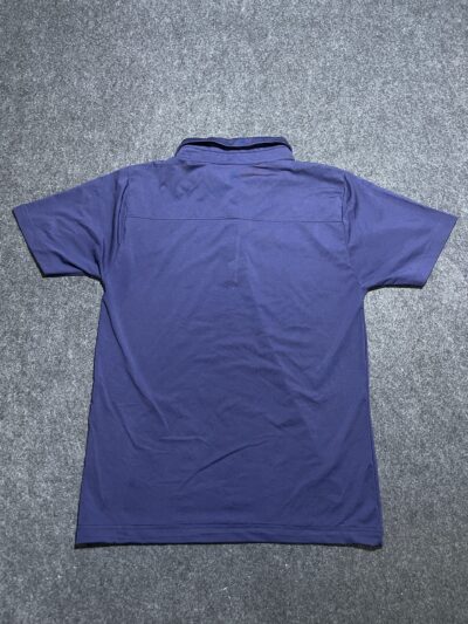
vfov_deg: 67.3
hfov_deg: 53.1
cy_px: 312
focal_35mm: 26
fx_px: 468
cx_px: 234
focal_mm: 4.2
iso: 250
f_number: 1.6
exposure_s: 1/50
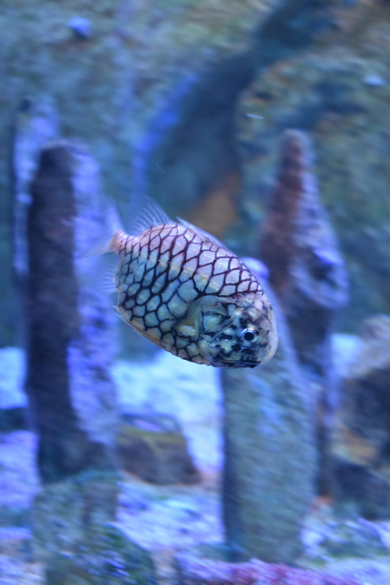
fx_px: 926
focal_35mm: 57
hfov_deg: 23.8
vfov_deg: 35.1
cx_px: 195
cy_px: 292
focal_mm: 38
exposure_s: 1/10
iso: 3200
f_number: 4.8
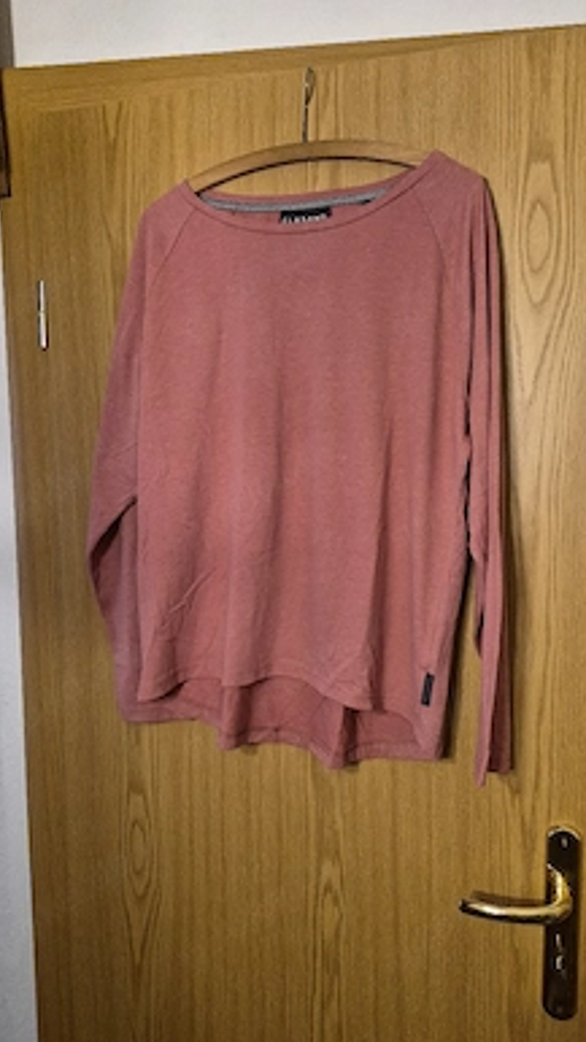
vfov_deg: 71.9
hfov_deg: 44.3
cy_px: 518
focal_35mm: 26
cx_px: 319
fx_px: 719
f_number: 1.8
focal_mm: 5.4
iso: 800
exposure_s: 1/100
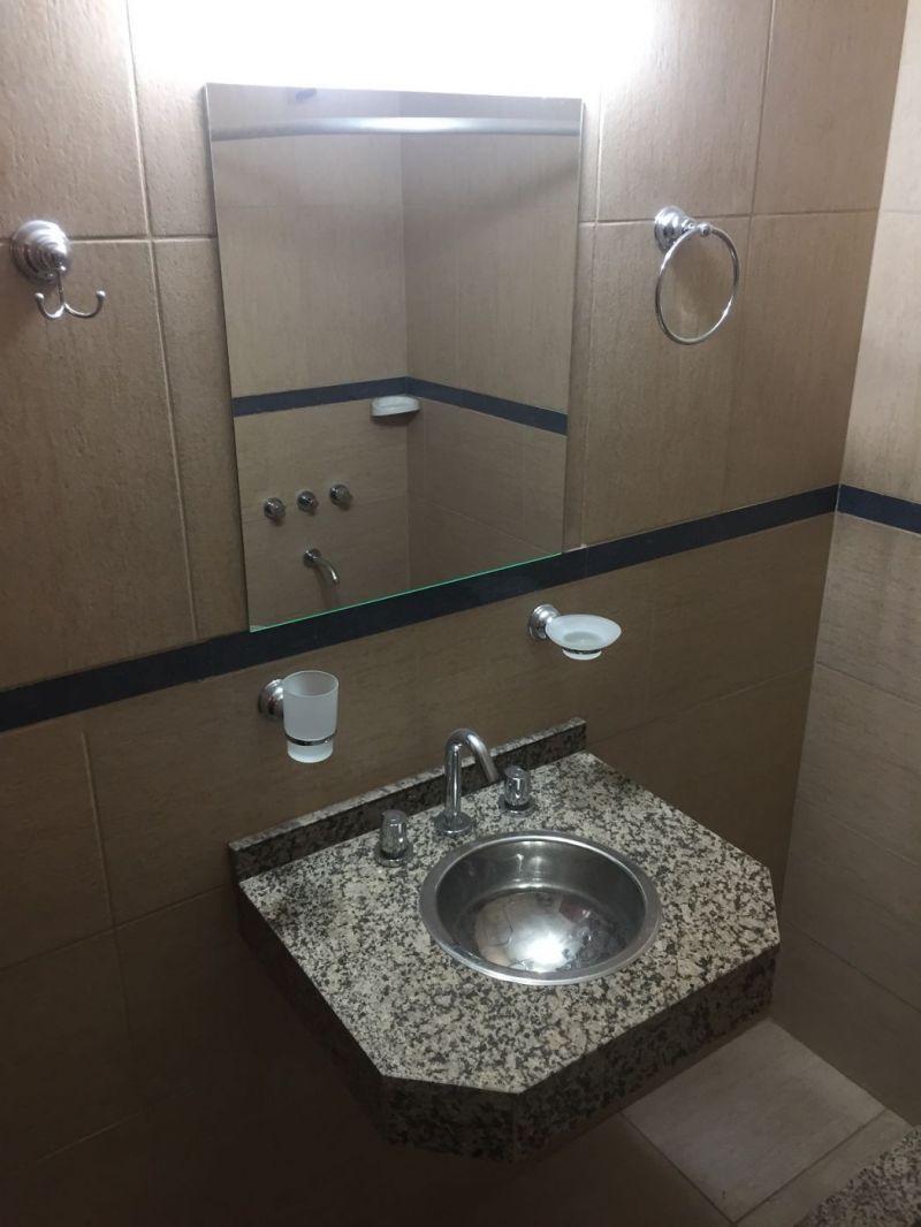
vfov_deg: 61.6
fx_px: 1028
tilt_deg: -21.9
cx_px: 460
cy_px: 614
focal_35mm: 29
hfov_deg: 48.2
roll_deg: -0.3
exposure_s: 1/33
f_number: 2.2
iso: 125
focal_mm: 4.15
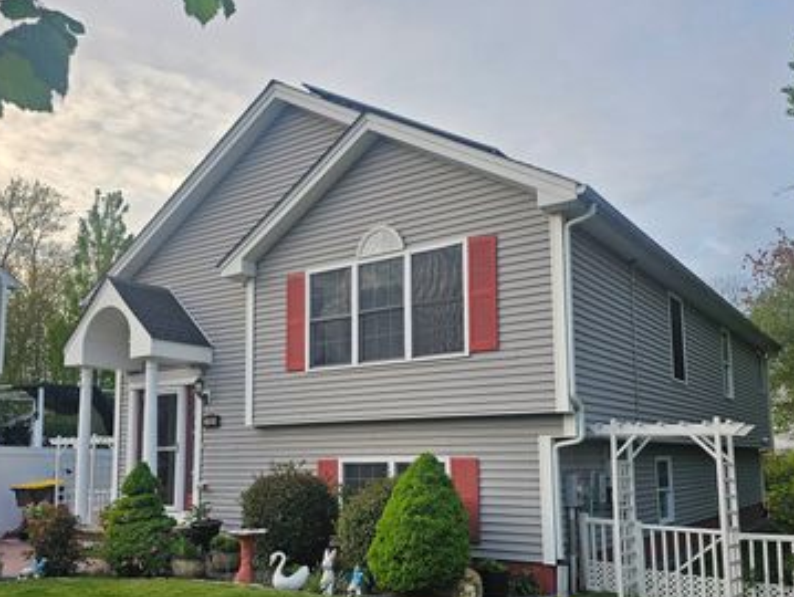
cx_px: 385
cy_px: 368
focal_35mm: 32
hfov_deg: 56.8
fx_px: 735
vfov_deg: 43.9
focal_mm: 6.3
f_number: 1.7
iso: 25
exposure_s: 1/207
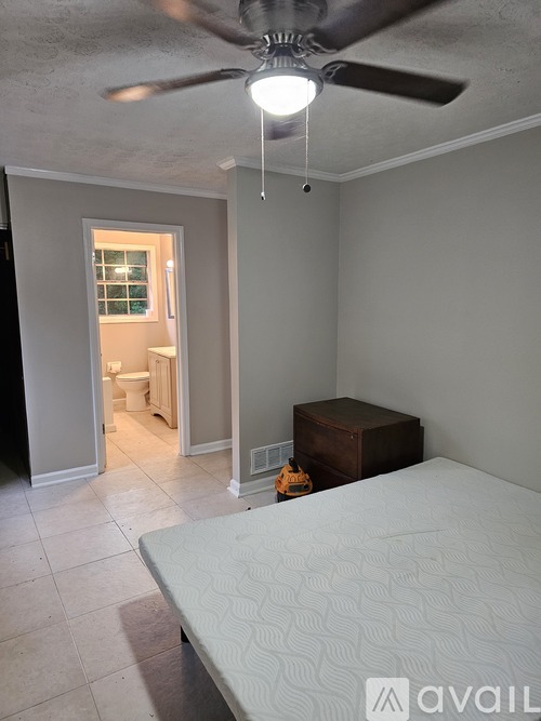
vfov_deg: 73.9
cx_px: 270
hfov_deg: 58.9
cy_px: 360
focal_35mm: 23
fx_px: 479
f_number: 1.7
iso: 640
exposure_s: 1/60
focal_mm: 6.3
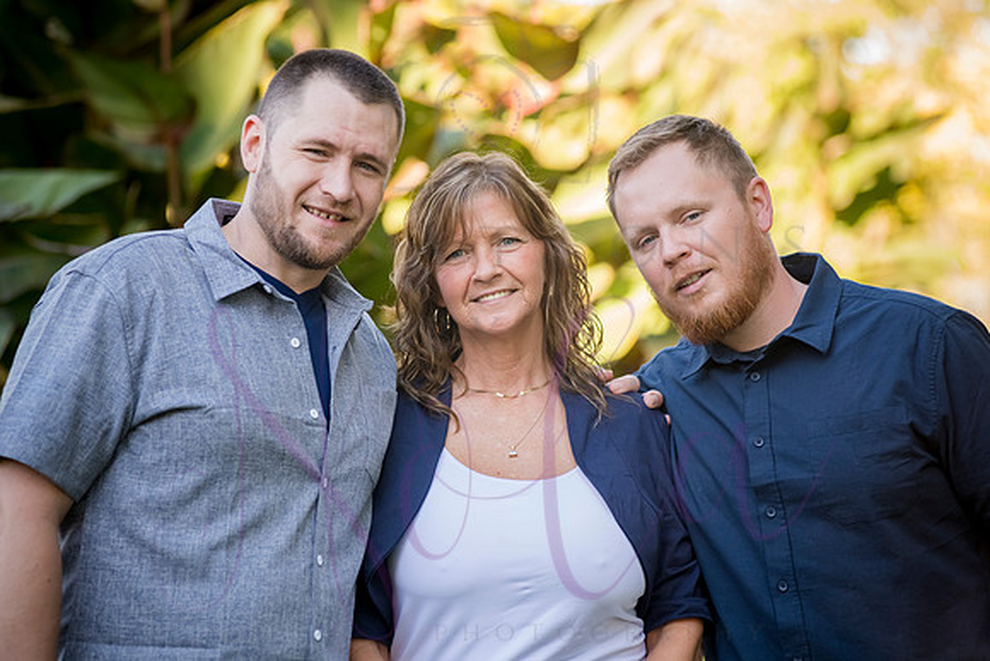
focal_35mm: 135
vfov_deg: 10.2
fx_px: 3713
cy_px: 330
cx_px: 495
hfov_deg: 15.2
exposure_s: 1/500
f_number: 4
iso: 800
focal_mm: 135
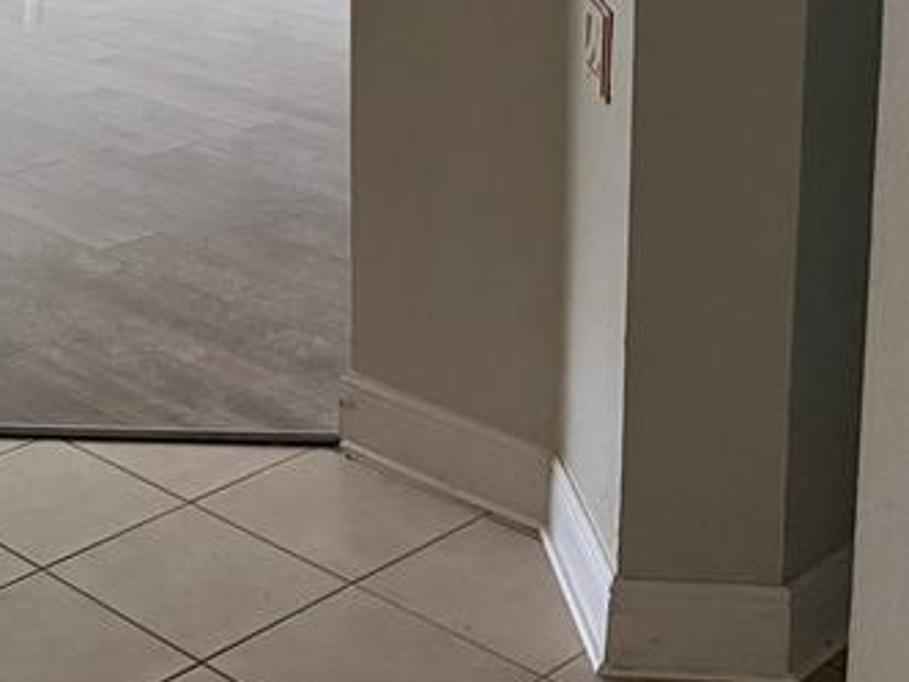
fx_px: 1943
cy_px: -159
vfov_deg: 18.7
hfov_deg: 24.4
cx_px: -120
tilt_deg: -7.7
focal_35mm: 74
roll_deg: +1.8
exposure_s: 1/60
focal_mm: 6.76
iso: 500
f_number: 1.78
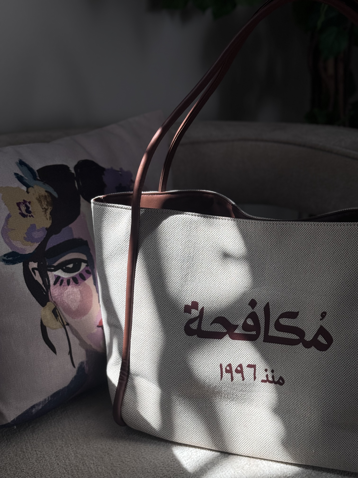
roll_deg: +0.2
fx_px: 662
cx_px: 179
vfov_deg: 39.7
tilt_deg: -19.0
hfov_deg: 30.3
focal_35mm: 48
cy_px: 239
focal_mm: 6.76
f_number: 1.78
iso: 50
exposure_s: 1/180
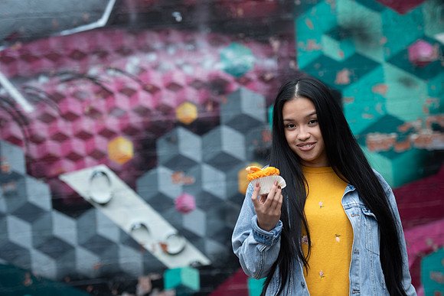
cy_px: 148
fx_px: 1234
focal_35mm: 100
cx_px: 222
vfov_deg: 13.7
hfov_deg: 20.4
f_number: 2.8
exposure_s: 1/125
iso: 250
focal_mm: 100
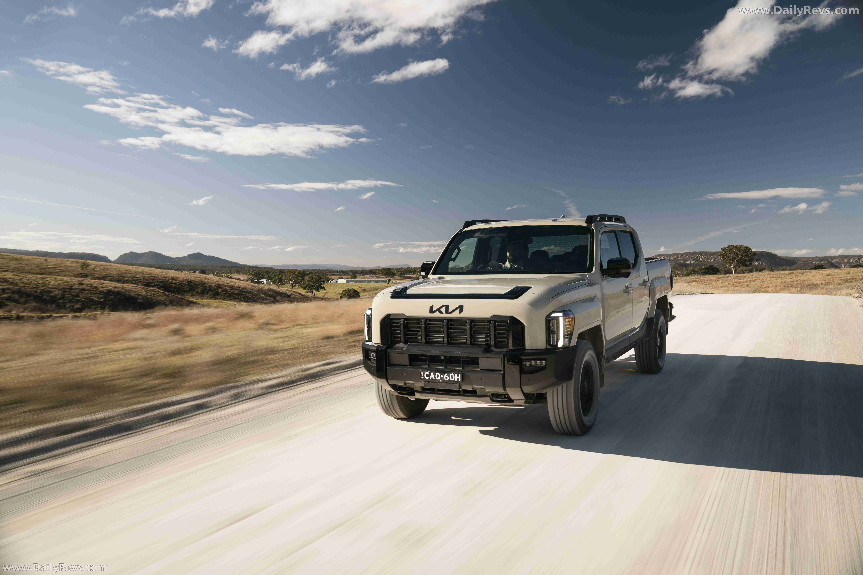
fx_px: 719
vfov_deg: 43.6
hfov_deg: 61.9
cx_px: 432
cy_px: 288
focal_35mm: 30
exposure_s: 1/20
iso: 320
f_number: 6.3
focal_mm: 30
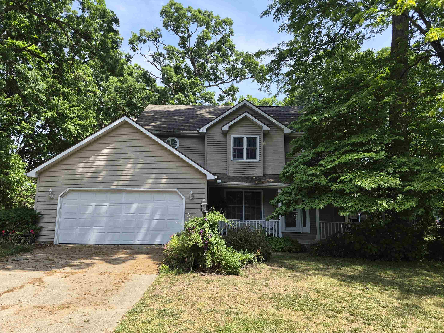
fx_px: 308
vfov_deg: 56.8
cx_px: 214
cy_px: 171
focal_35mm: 24
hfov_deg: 71.6
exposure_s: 1/2640
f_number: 1.8
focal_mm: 5.4
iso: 80
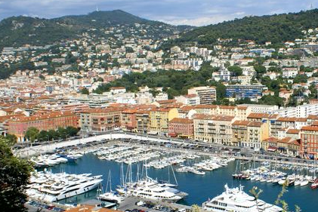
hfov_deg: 38.6
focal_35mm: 50
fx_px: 442
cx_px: 239
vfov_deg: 27.0
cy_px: 126
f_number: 10
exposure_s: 1/320
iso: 100
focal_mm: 18
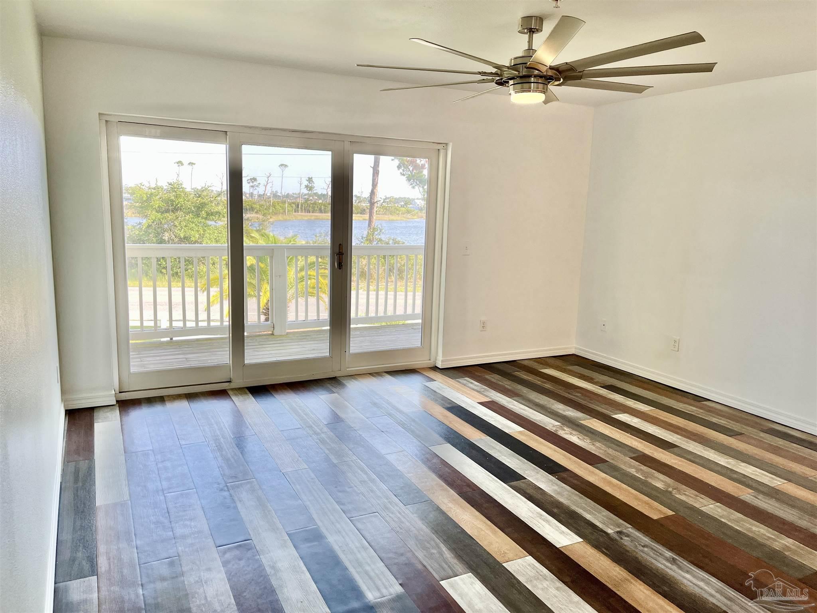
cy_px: 306
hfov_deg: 67.3
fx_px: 614
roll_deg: -2.0
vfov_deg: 53.1
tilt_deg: -10.1
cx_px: 408
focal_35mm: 26
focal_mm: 5.1
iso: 32
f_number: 1.6
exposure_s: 1/131
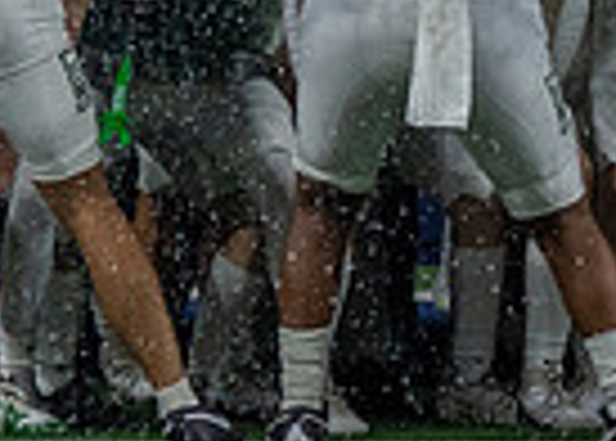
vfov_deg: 3.0
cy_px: -222
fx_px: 8507
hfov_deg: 4.1
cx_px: 955
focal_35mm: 486
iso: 1600
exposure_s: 1/1250
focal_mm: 70
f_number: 2.8
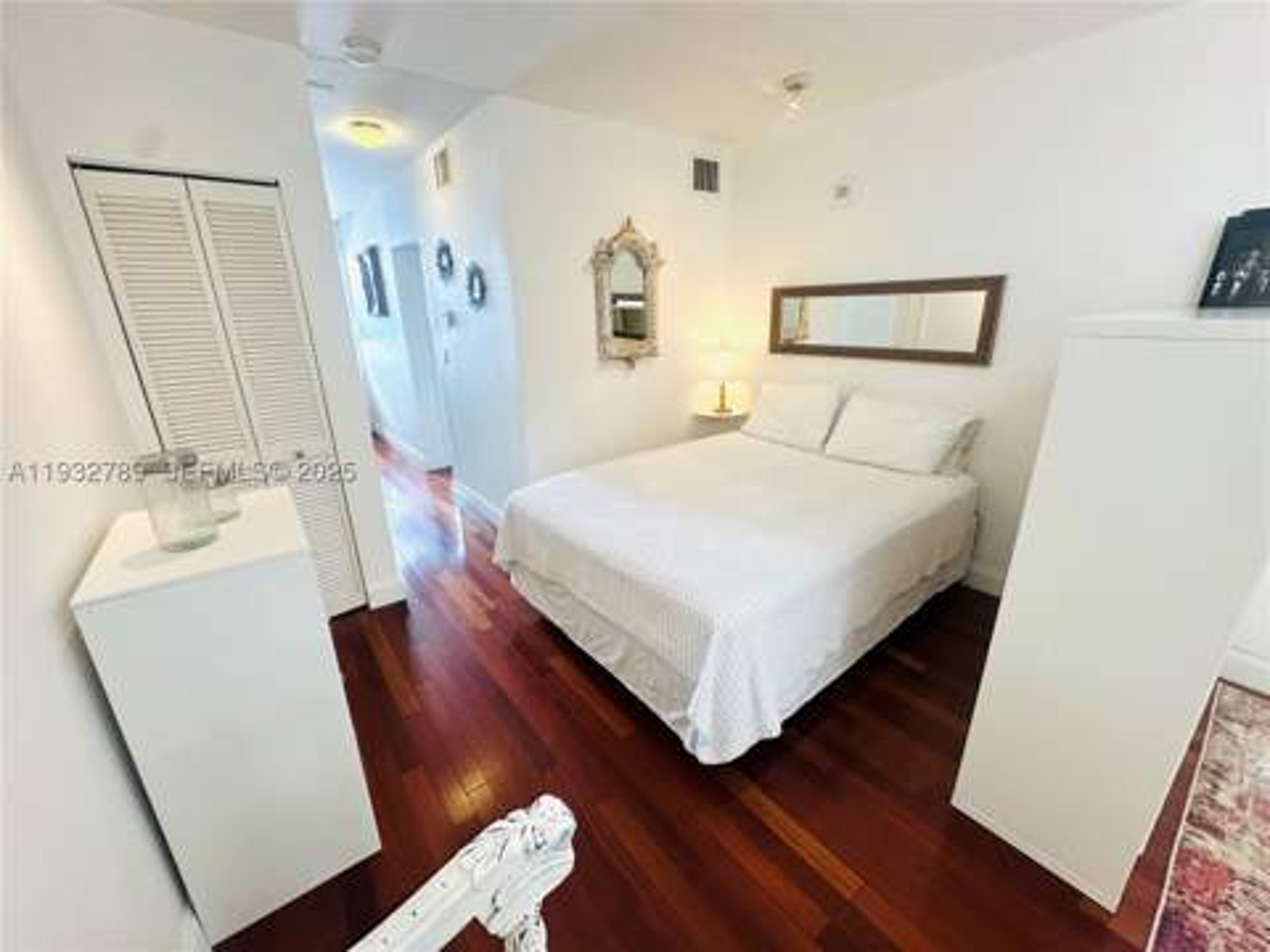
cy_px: 476
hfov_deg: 102.1
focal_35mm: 14
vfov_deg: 85.7
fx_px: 514
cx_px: 635
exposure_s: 1/120
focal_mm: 2.22
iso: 125
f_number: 2.2
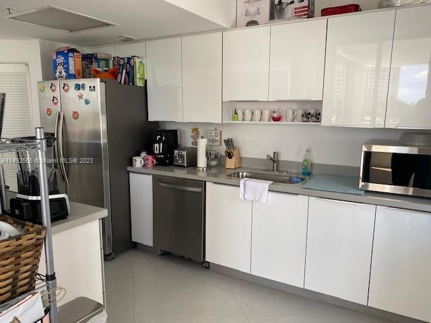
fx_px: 324
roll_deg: -1.1
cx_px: 216
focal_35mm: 26
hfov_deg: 67.3
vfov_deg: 53.1
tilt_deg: -10.3
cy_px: 162
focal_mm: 4.25
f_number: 1.8
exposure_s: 1/121
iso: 64
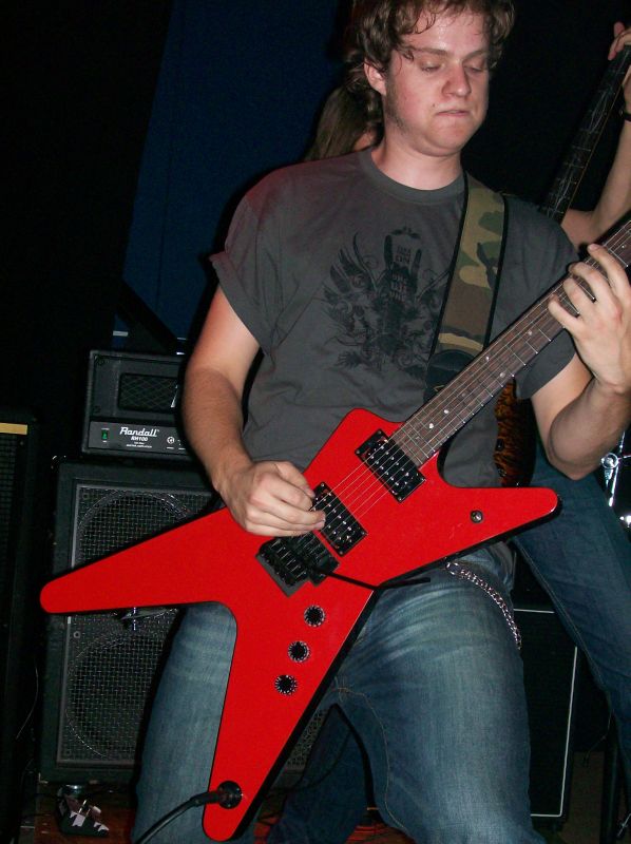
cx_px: 316
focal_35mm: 56
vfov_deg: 34.4
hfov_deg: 26.0
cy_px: 422
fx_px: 1364
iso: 140
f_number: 3.4
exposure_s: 1/83.6
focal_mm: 9.4
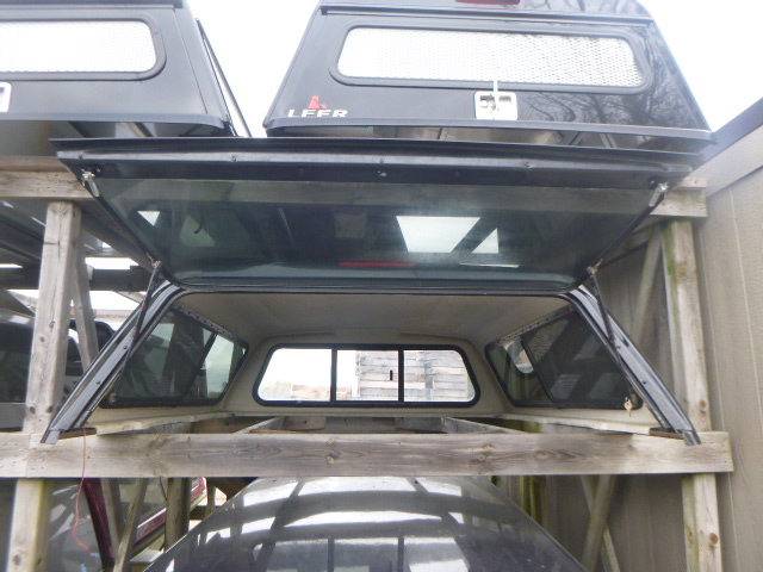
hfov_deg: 69.4
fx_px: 551
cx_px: 382
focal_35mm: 25
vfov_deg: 54.9
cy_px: 286
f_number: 3.9
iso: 160
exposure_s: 1/60
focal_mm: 4.5
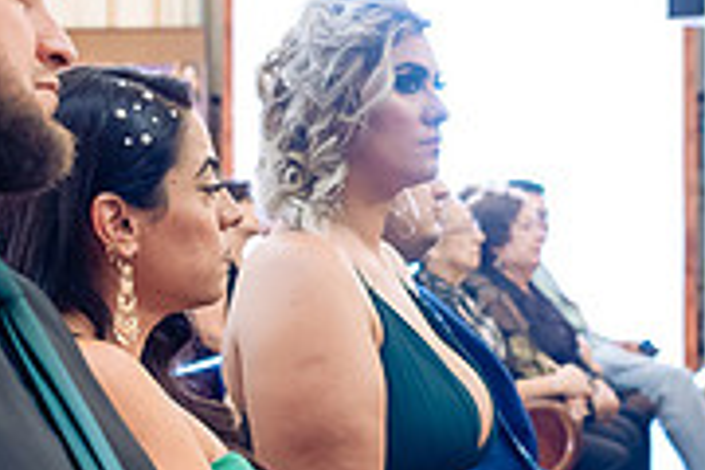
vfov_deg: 12.1
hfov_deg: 18.0
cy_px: 233
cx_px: 486
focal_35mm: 113
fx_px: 2213
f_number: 3.2
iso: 1250
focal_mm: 35
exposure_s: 1/80
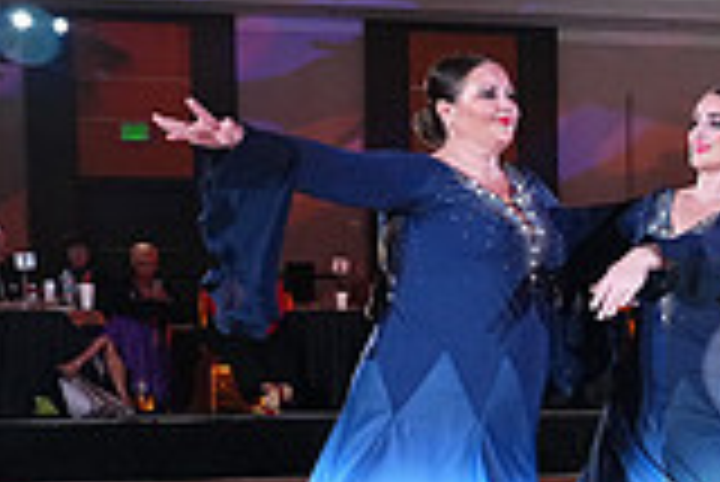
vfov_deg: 15.7
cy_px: 376
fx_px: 1742
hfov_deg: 19.5
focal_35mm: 87
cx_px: 1156
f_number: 4.5
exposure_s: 1/400
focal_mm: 24
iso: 5000
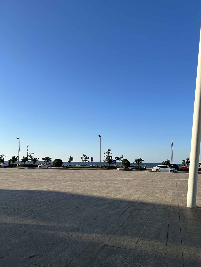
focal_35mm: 26
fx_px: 201
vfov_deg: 67.3
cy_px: 134
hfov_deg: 53.1
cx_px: 100
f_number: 1.5
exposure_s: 1/5587
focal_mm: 5.7
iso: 50
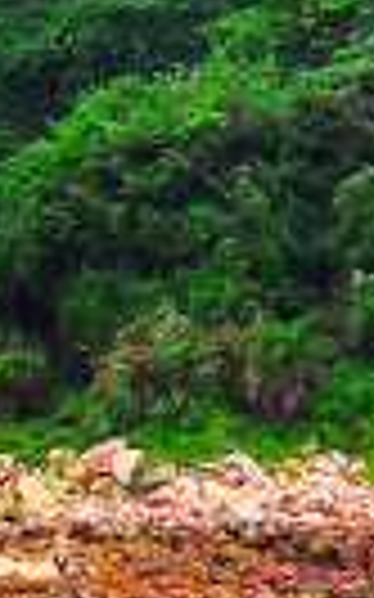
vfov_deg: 6.3
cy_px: 47
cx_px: -135
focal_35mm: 331
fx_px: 5404
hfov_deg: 3.9
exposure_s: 1/400
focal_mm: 24
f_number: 5.6
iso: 720
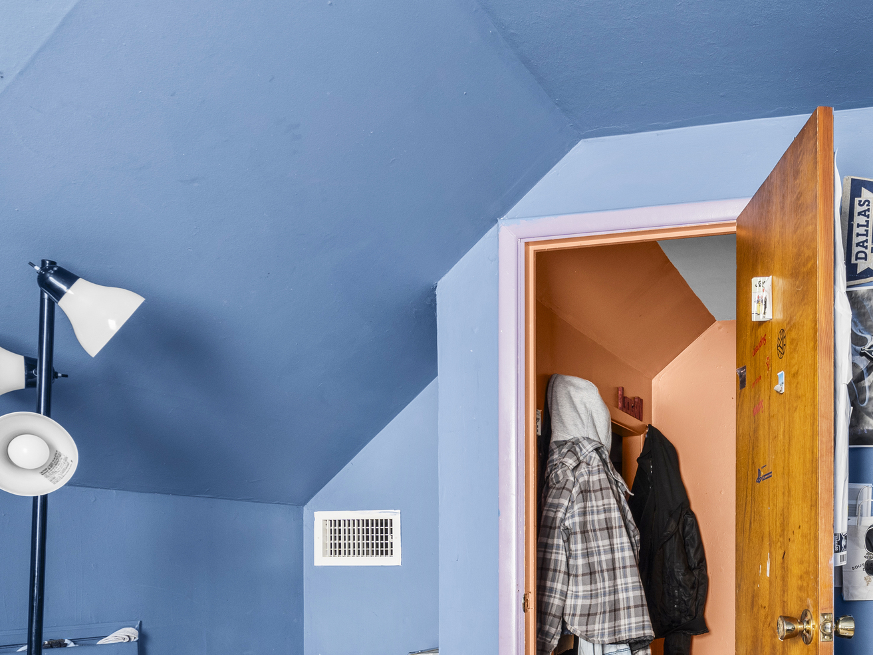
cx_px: 660
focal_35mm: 36
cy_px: 567
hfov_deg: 49.2
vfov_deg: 37.5
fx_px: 908
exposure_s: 6
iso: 200
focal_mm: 16
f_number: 9
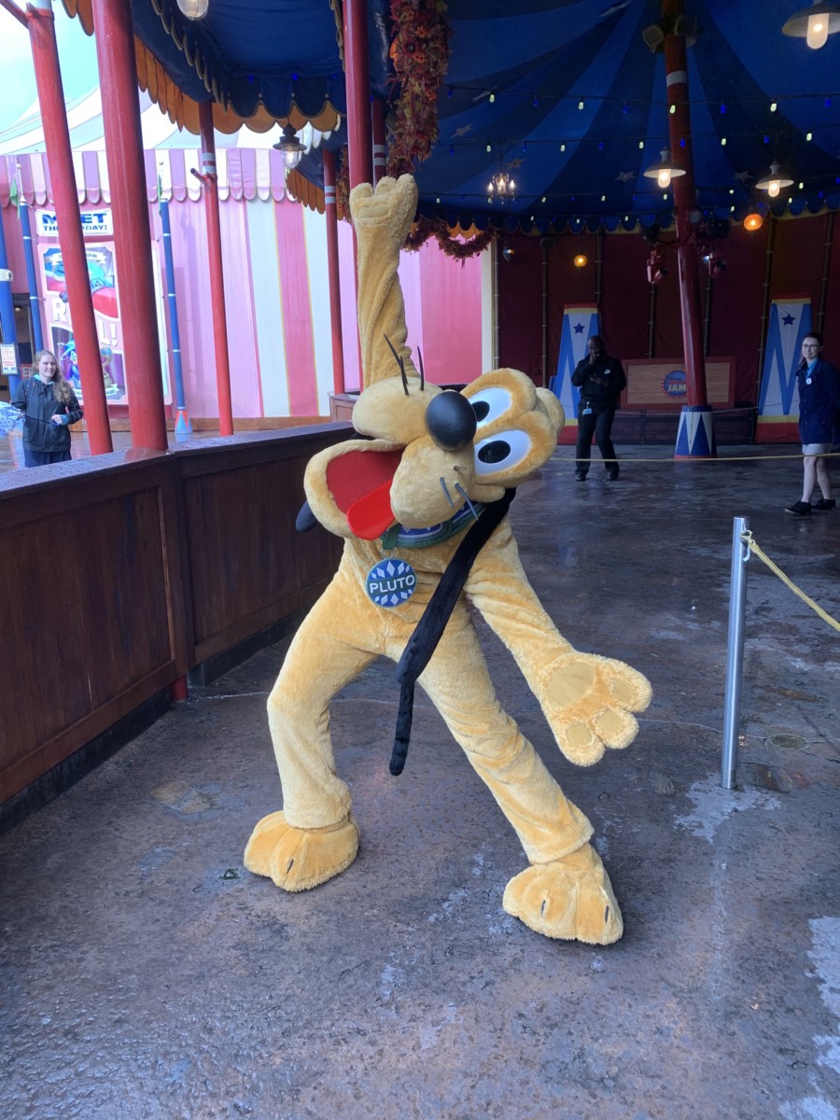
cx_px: 420
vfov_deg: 67.3
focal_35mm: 26
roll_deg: +1.1
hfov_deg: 53.1
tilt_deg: -12.6
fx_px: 841
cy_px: 560
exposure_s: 1/121
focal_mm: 4.25
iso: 50
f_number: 1.8
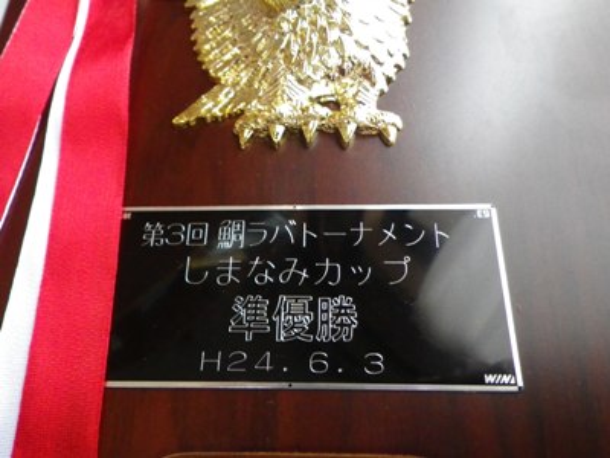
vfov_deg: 49.7
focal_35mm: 28
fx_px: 493
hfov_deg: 63.4
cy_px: 229
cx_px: 305
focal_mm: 5
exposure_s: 1/40
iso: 800
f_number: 3.5
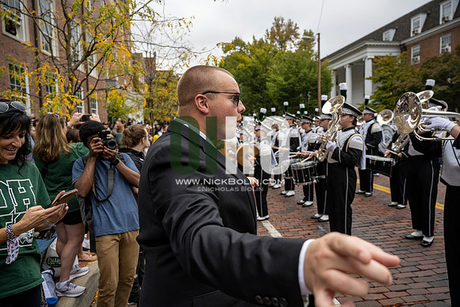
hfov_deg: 73.7
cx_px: 230
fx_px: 307
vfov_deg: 53.2
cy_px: 154
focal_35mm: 24
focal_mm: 24
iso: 640
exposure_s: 1/1600
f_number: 4
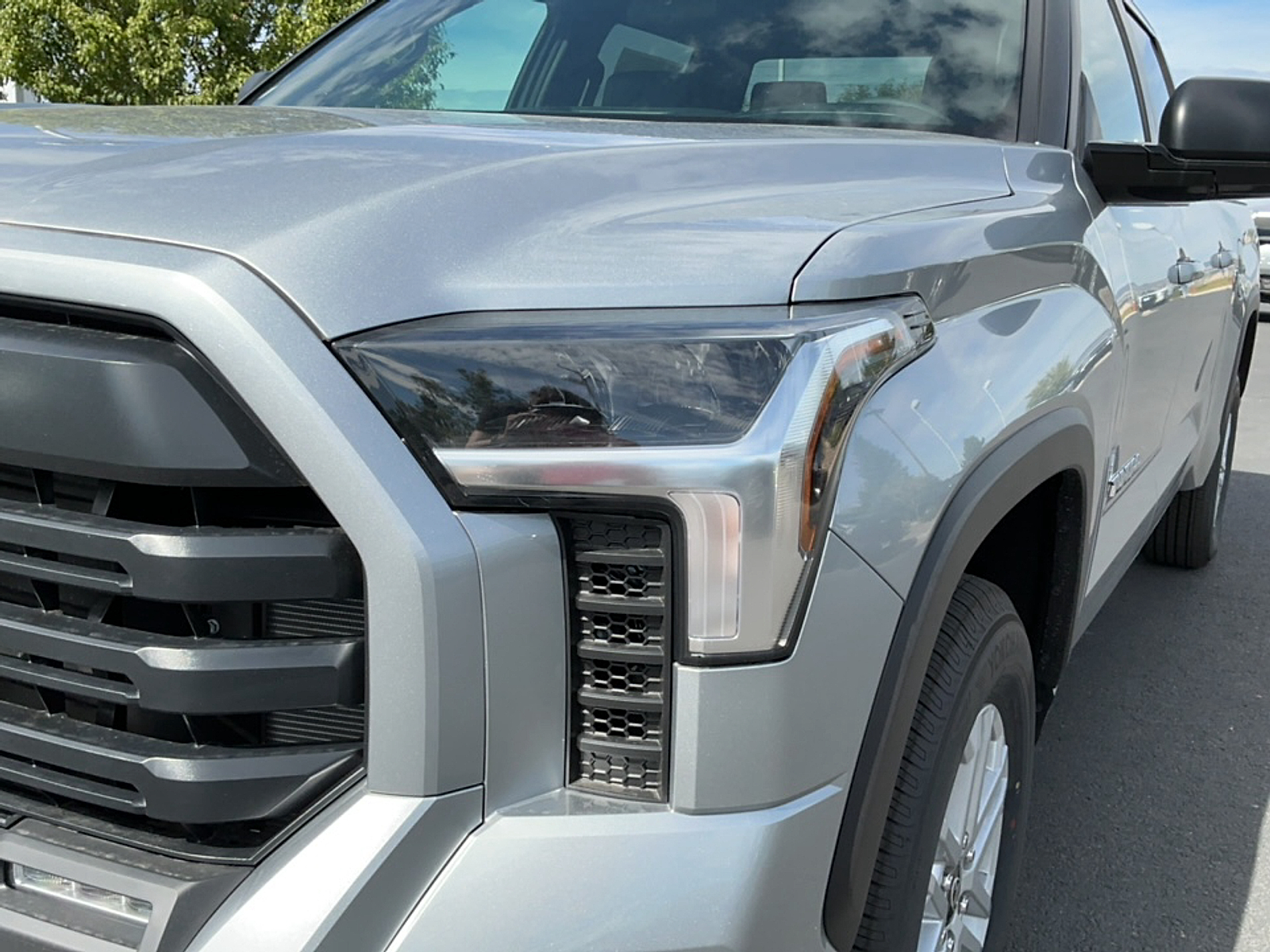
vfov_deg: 46.8
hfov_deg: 60.0
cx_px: 635
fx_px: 1101
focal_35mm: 30
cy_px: 476
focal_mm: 3
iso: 25
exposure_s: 1/1311
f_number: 1.8
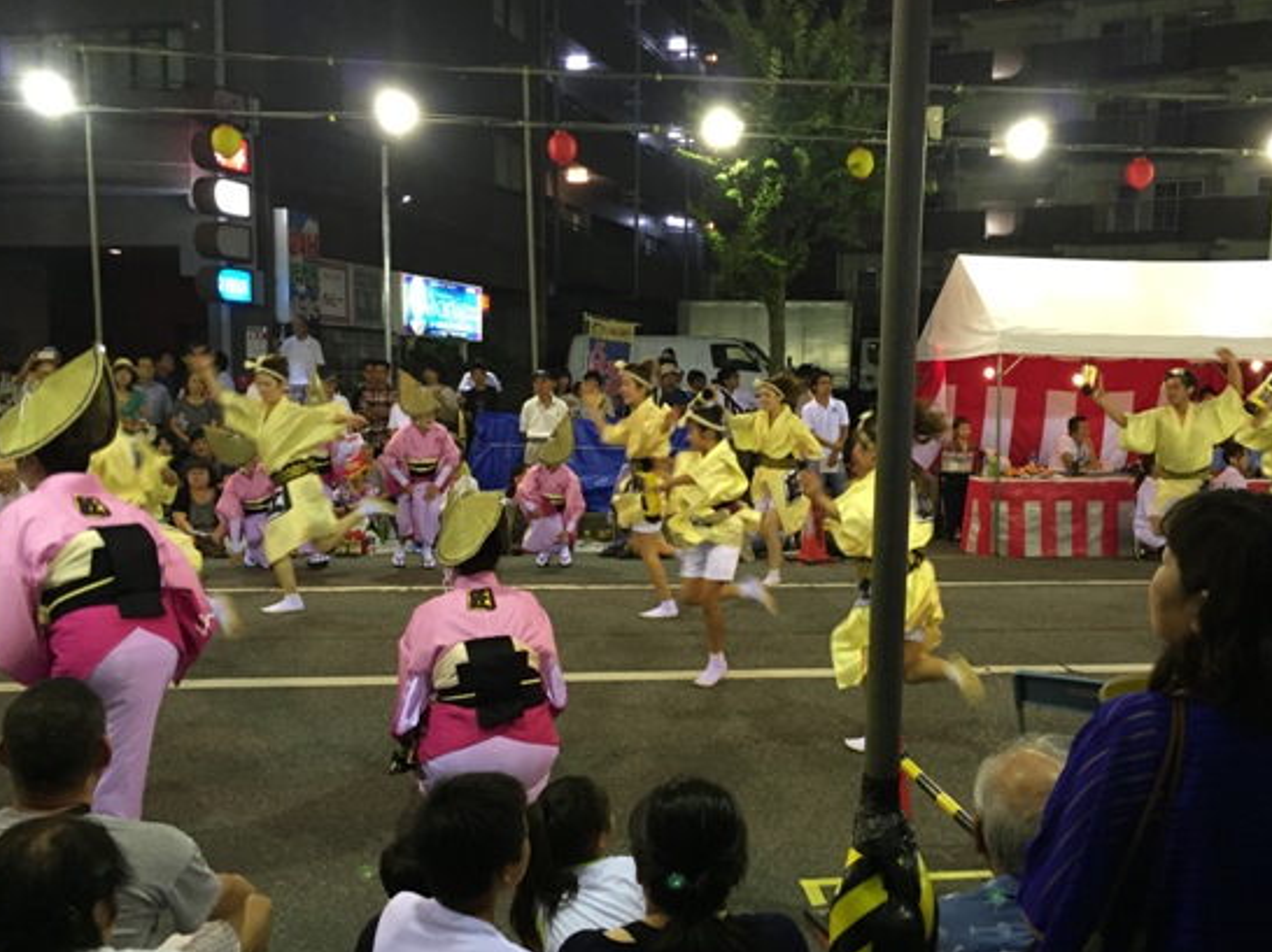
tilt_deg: -4.9
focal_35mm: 34
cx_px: 718
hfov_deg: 53.8
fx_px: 1249
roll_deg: -1.0
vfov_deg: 41.7
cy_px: 512
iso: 200
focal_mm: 4.15
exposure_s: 1/33
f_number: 2.2
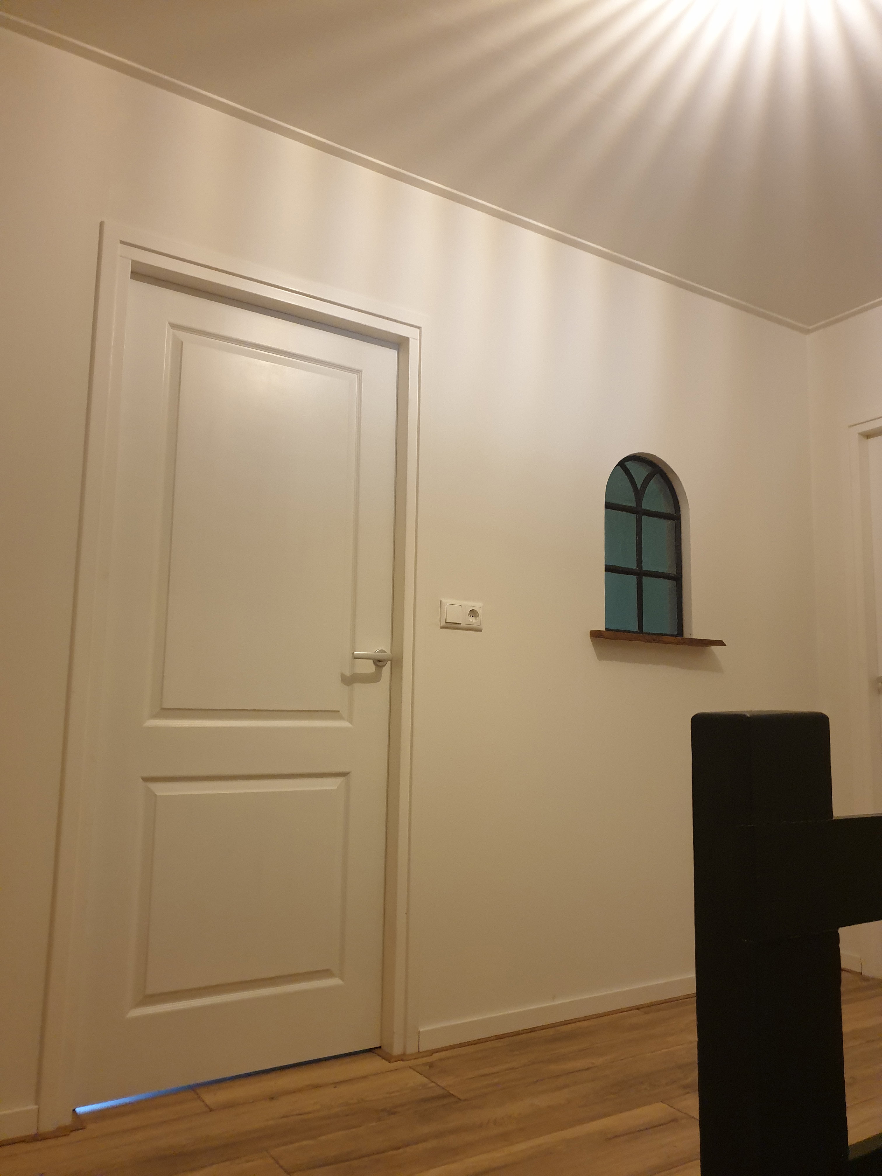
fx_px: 883
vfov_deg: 67.3
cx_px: 441
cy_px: 588
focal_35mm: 26
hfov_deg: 53.1
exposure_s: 1/20
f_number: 1.5
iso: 320
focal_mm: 4.3
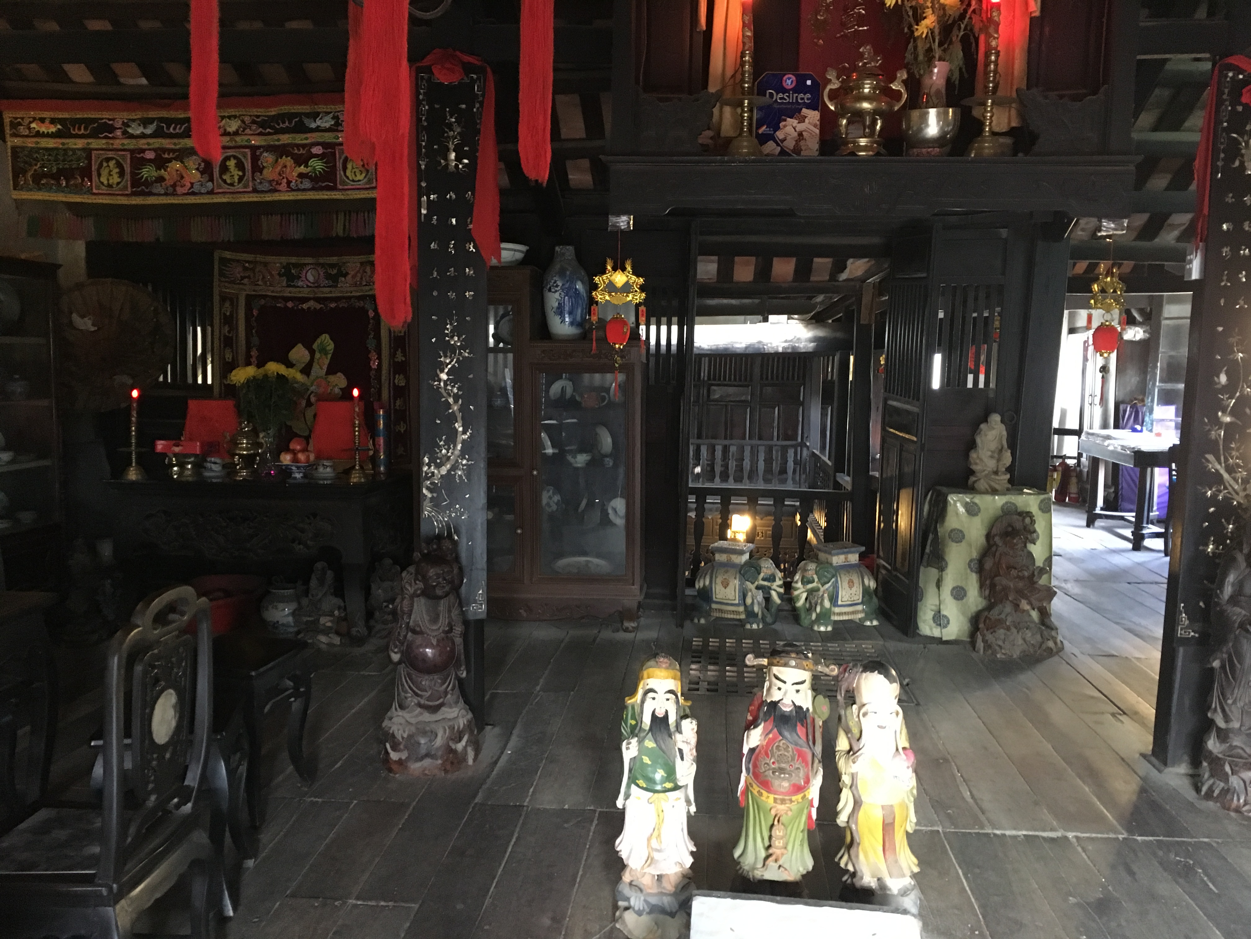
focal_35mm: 29
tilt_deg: -4.8
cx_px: 626
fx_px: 1048
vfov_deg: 48.2
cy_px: 470
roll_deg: -0.9
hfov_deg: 61.7
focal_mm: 4.15
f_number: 2.2
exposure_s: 1/17
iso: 250
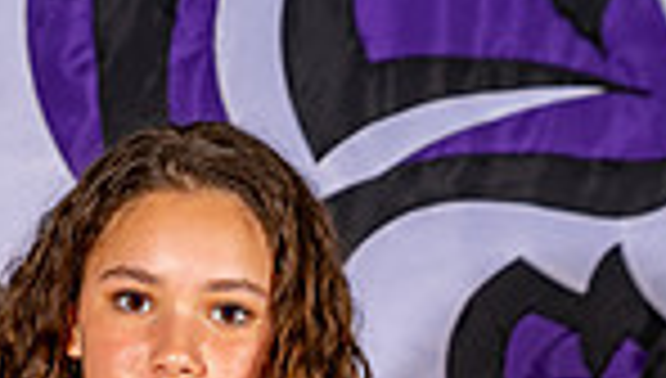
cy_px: 932
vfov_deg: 5.9
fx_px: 3540
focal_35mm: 200
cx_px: 112
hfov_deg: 10.7
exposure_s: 1/125
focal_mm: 63
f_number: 5.6
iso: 100
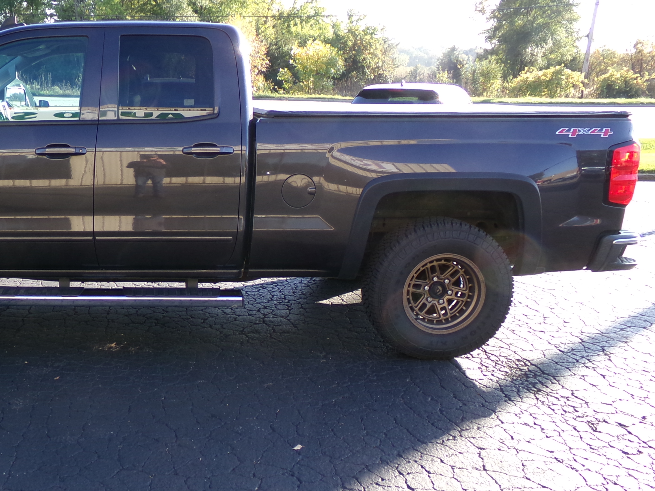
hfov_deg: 46.2
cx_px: 164
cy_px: 253
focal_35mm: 39
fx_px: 738
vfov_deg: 36.8
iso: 100
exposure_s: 1/140
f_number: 3.7
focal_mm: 4.3
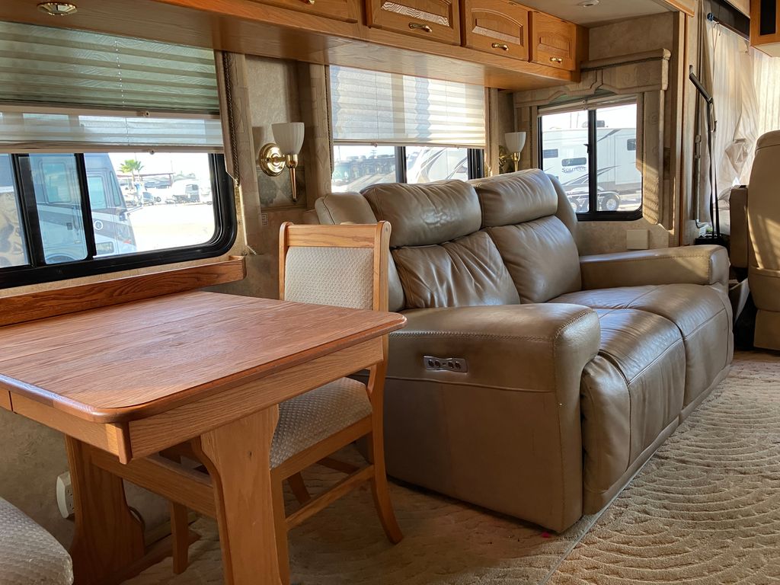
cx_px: 390
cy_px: 292
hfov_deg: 63.4
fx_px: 631
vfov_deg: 49.7
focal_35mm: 28
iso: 80
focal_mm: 3.99
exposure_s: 1/64
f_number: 1.8
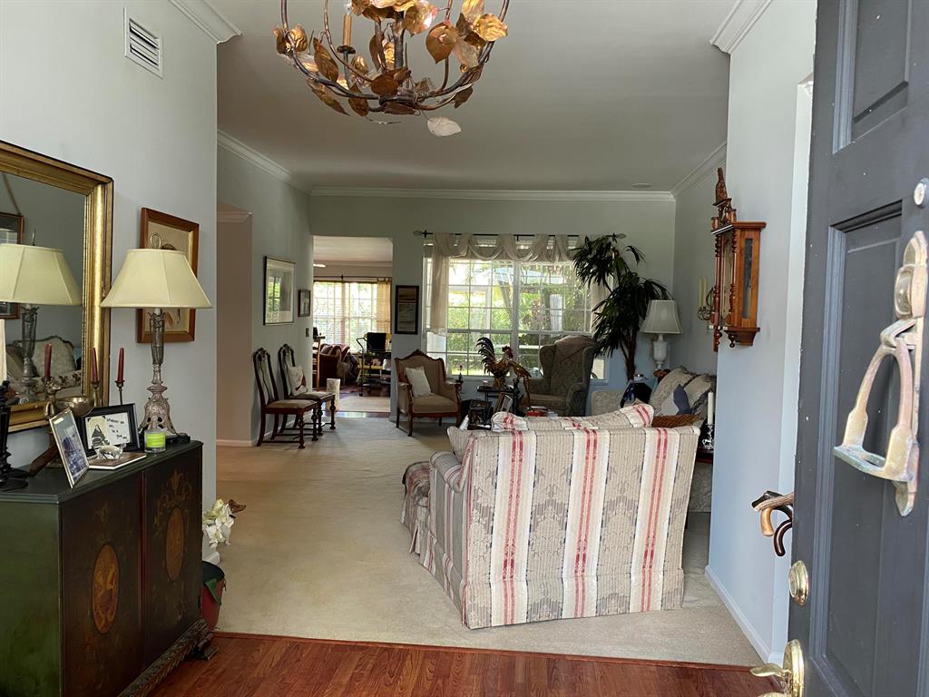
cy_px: 348
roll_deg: -1.2
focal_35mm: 26
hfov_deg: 67.3
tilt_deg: -2.2
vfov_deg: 53.1
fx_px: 698
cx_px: 464
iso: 125
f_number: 1.8
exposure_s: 1/74
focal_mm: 4.25
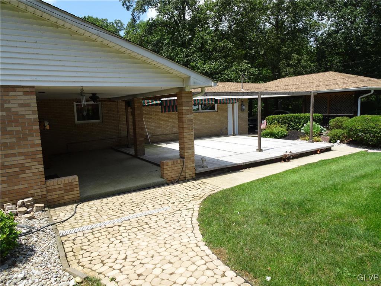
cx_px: 190
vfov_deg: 56.8
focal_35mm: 24
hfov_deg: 71.6
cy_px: 143
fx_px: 264
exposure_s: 1/640
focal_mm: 4.1
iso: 80
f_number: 3.5
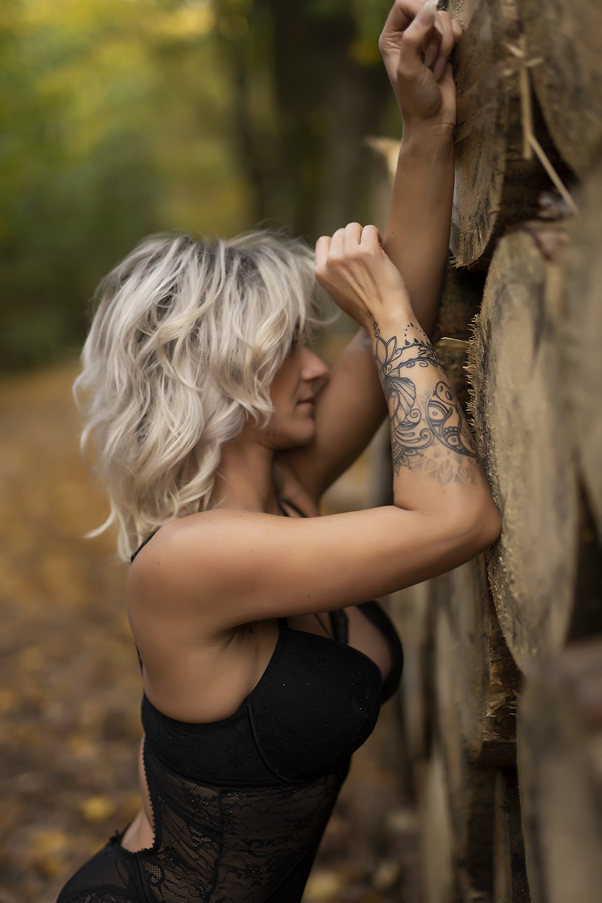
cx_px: 301
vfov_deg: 39.6
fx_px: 1254
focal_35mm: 50
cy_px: 452
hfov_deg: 27.0
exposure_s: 1/400
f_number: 1.4
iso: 200
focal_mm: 50
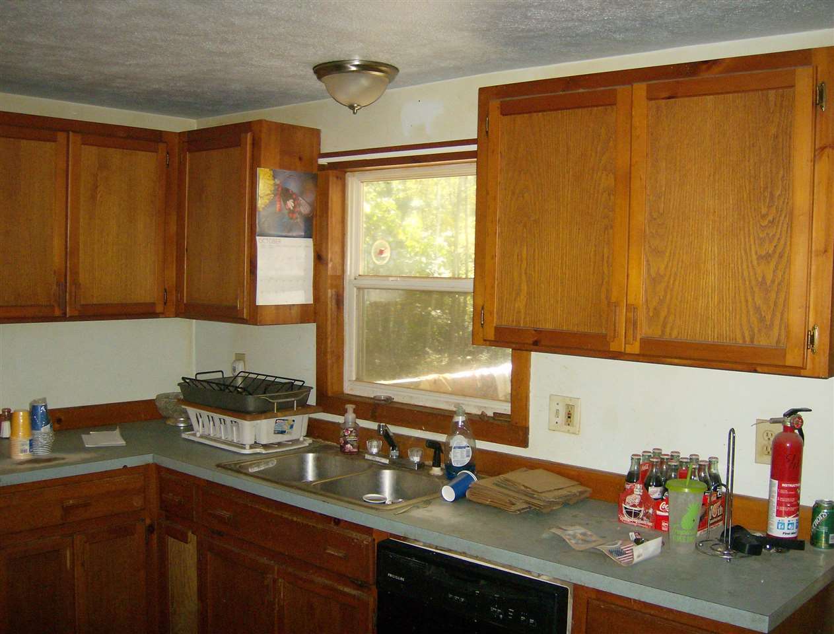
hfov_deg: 51.1
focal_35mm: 36
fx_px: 872
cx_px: 417
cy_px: 317
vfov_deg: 40.0
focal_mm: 6
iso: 200
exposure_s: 1/60
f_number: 2.8
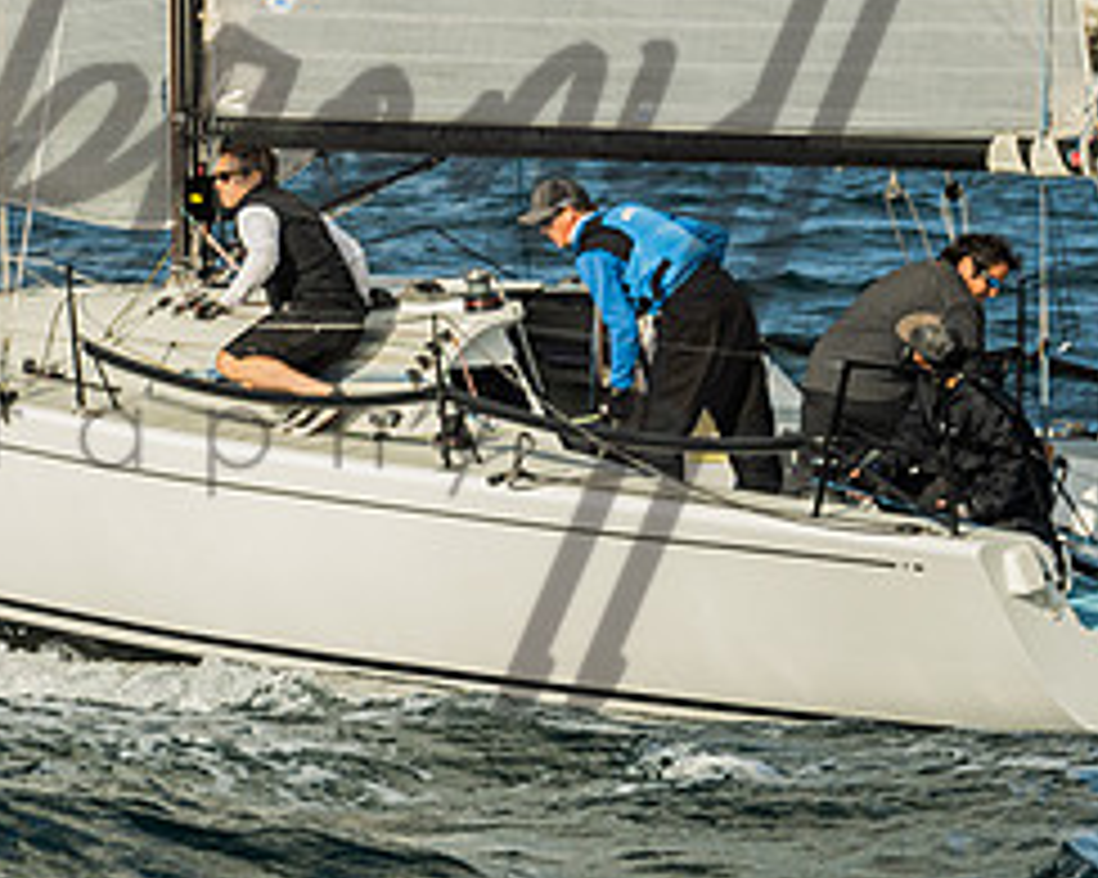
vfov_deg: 5.5
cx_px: 59
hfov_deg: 6.9
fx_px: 9030
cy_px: -38
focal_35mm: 278
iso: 250
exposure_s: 1/640
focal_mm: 105
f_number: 6.3
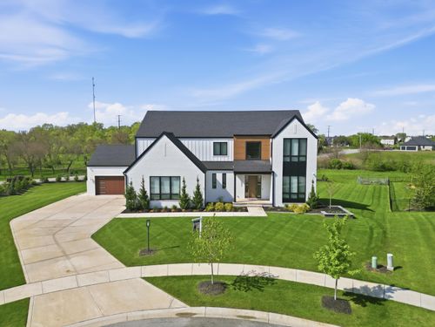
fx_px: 302
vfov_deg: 56.8
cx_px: 218
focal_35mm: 24
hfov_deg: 71.6
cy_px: 164
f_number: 1.7
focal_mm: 6.7
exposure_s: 1/5000
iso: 100
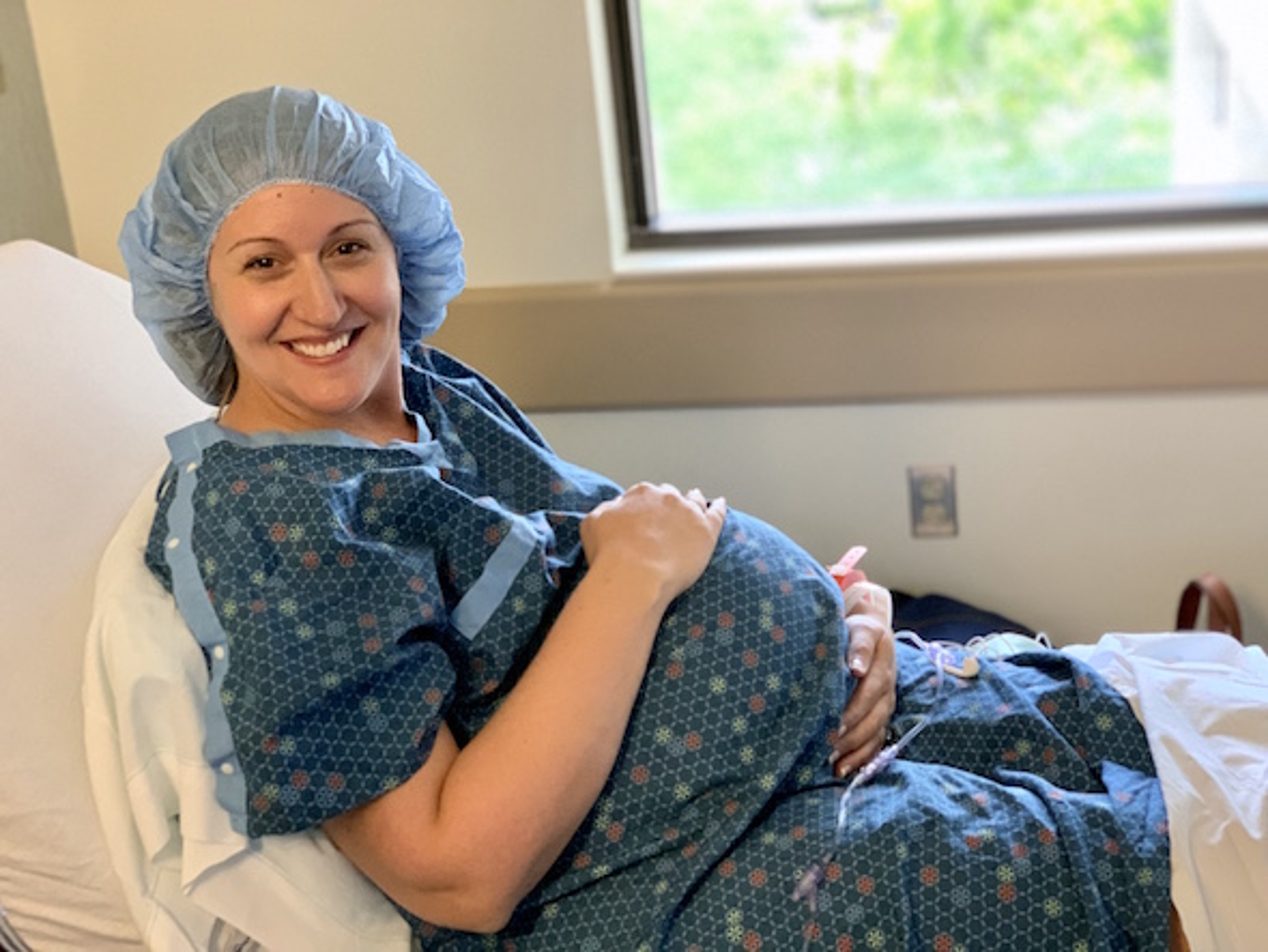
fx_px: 1906
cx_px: 634
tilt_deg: -21.0
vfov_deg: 28.1
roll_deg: +5.6
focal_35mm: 52
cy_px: 476
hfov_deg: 36.8
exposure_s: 1/35
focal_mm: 6
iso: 500
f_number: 2.4
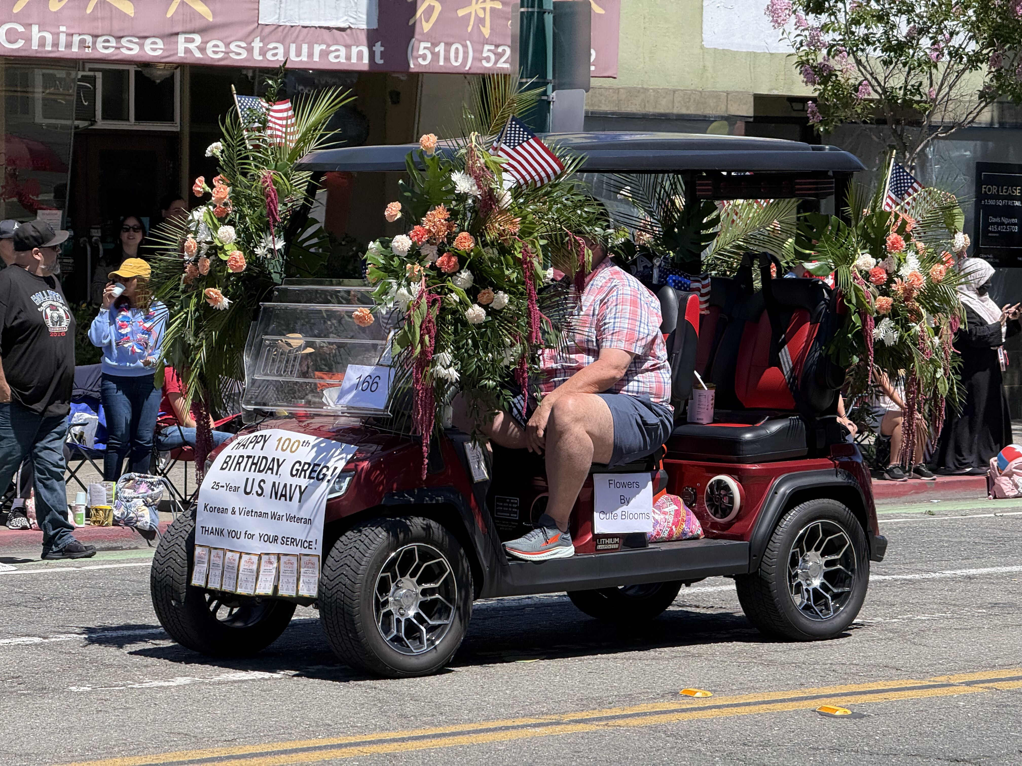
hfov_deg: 16.4
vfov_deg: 12.3
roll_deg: -0.2
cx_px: 511
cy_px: 383
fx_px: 3543
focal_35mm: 120
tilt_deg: -3.1
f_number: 2.8
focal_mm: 15.66
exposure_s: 1/990
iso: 64
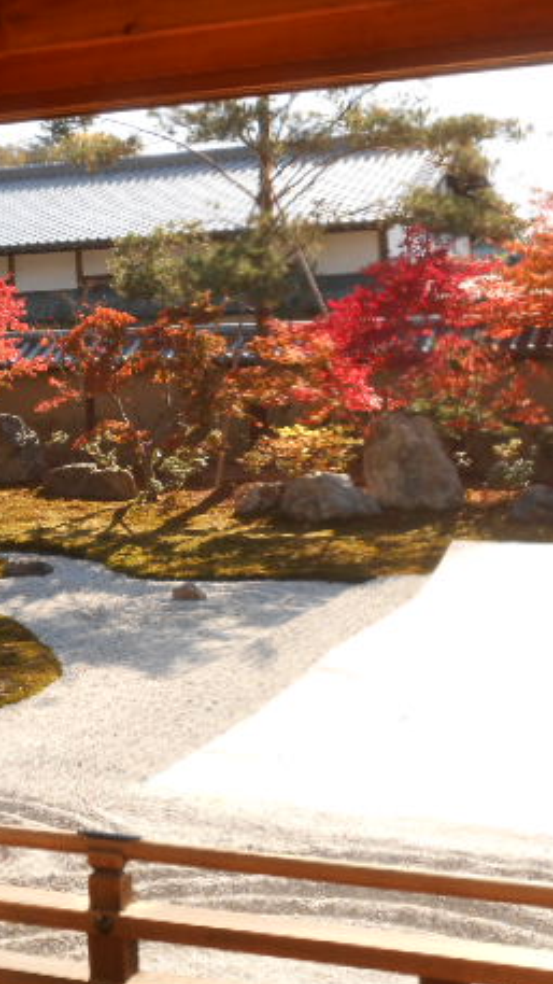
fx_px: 1512
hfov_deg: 20.4
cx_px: 88
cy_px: 478
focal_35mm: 58
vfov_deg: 36.0
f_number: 4.2
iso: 80
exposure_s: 1/200
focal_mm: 6.8
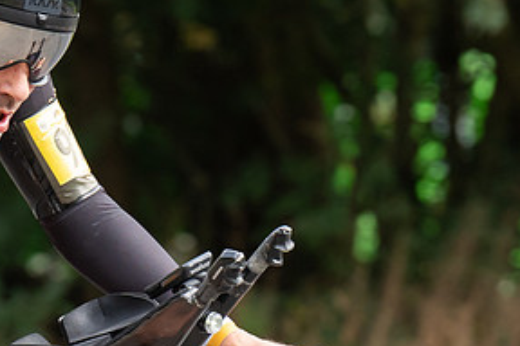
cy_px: 236
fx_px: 8334
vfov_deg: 2.4
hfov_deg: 3.6
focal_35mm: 577
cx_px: 47
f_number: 4
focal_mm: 136
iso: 640
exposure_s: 1/1000
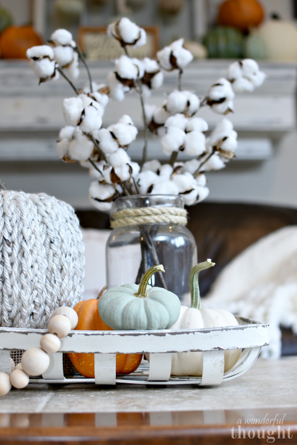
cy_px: 222
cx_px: 148
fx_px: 650
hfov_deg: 25.8
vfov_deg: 37.9
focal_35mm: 52
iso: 200
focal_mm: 35
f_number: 2.8
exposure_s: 1/100
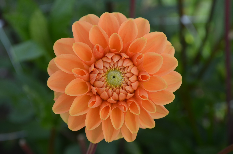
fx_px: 446
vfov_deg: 19.6
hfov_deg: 29.3
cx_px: 116
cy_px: 77
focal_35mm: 69
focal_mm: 46
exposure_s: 1/250
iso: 180
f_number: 8
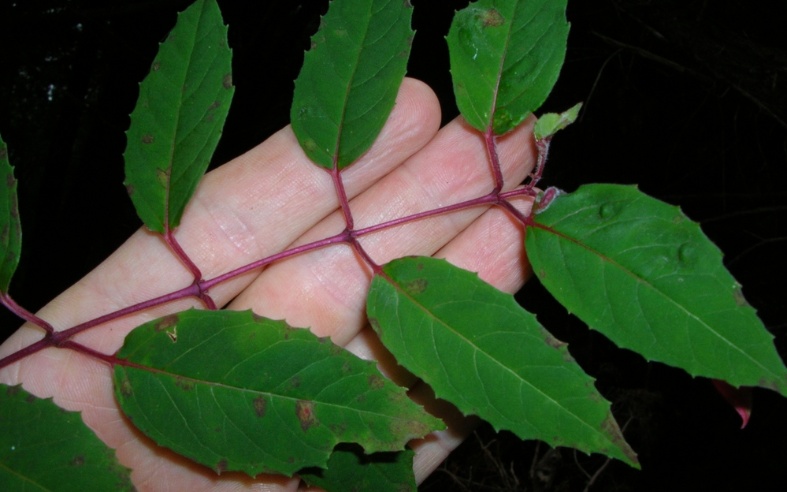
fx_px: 815
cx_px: 389
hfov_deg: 51.5
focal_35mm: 38
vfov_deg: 33.6
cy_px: 230
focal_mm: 5.8
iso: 50
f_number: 5.6
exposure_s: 1/60.1
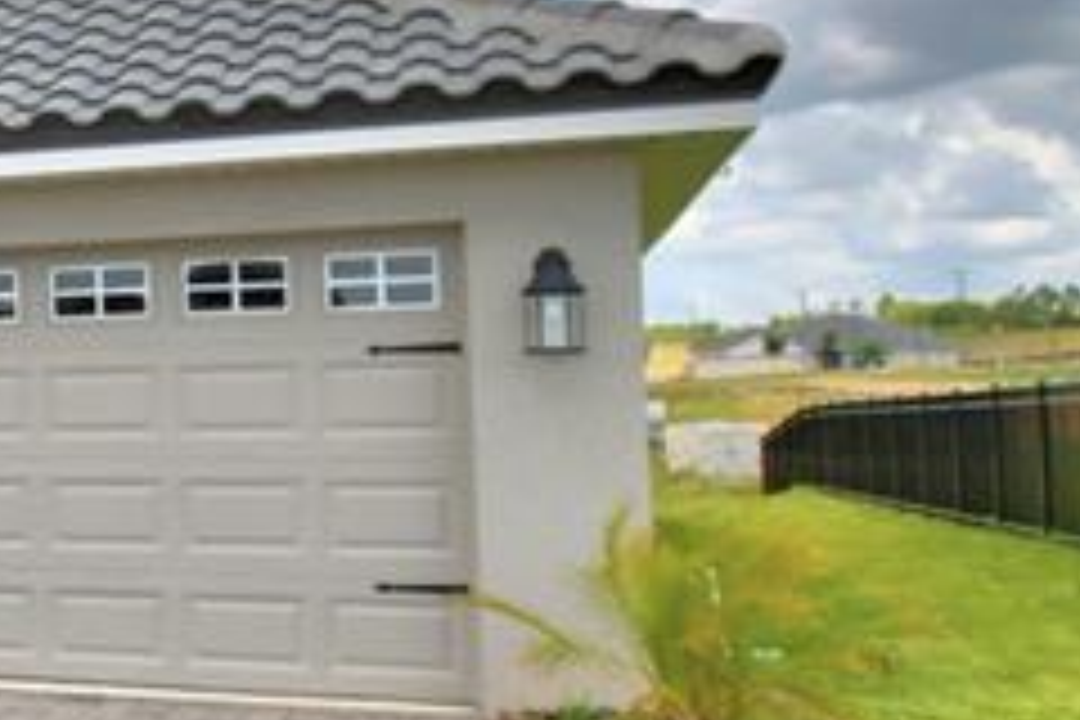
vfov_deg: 21.2
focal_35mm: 64
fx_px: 1920
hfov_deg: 23.0
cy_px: 333
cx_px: -684
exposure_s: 1/1600
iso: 100
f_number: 4.5
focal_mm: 10
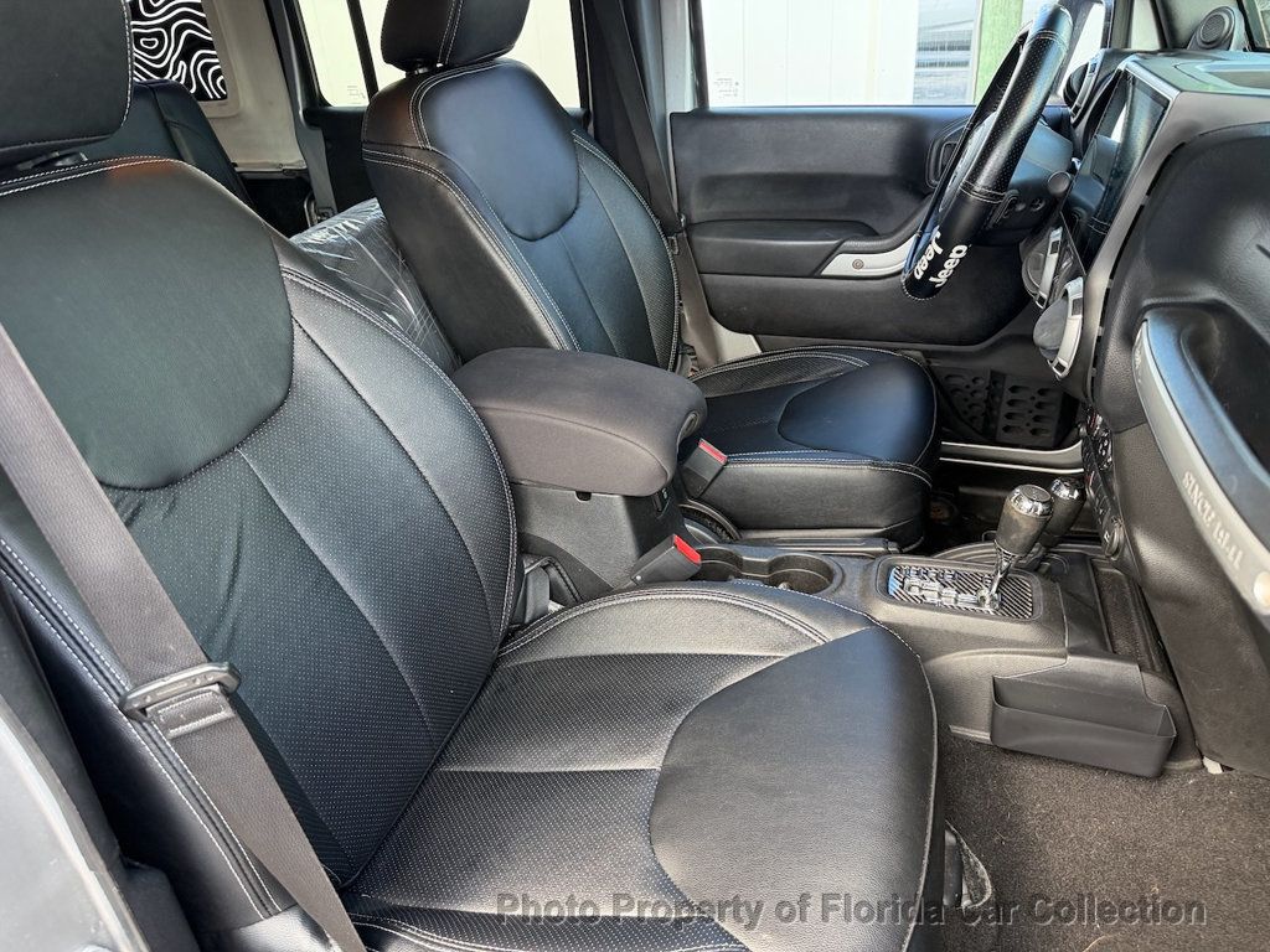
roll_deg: +4.5
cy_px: 476
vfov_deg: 56.8
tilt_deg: -27.6
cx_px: 635
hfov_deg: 71.6
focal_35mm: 24
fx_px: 881
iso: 200
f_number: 1.78
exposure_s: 1/98
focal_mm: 6.76
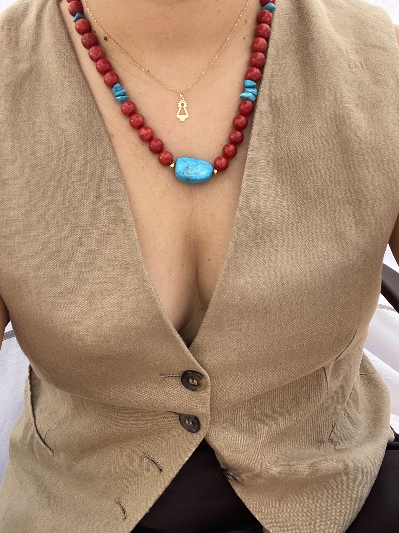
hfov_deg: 46.8
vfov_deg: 60.0
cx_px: 200
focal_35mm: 30
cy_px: 266
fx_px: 461
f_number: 2.2
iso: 25
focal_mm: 2.71
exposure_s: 1/199
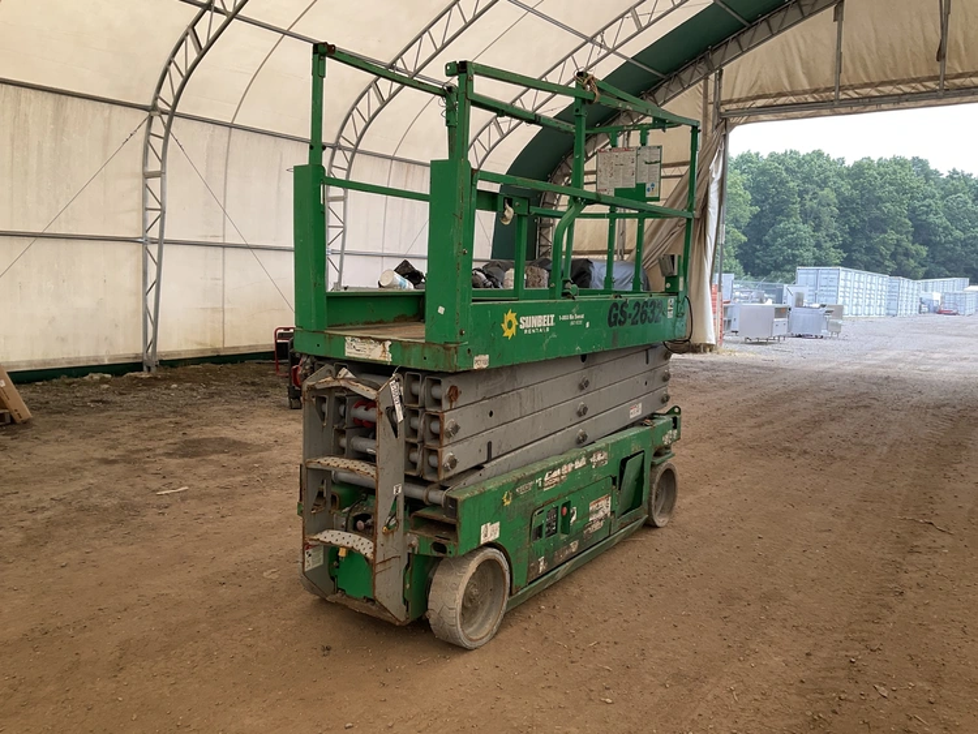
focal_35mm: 29
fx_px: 820
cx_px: 489
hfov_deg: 61.6
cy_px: 367
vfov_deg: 48.3
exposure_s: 1/154
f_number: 1.8
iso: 20
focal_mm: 3
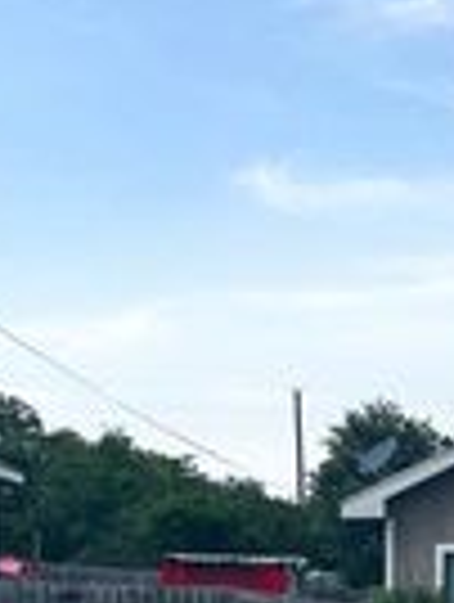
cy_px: 596
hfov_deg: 13.5
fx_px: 1691
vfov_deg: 19.6
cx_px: 850
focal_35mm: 97
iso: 50
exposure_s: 1/5848
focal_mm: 5.1
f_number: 1.6
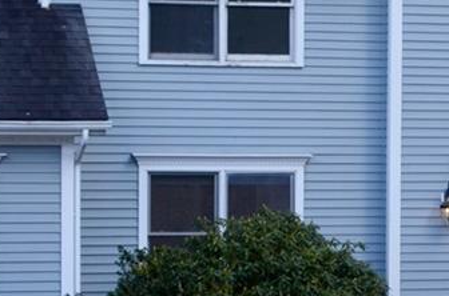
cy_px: 171
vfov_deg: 7.1
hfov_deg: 10.6
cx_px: 493
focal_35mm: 192
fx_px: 2388
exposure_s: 1/160
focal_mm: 42
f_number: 6.3
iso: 100
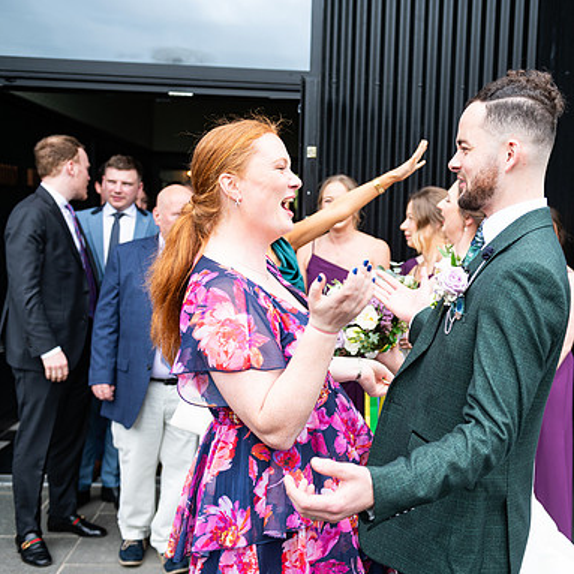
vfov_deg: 37.6
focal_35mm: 45
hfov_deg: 37.2
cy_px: 288
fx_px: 844
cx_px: 373
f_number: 3.5
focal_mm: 35
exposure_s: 1/200
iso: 125
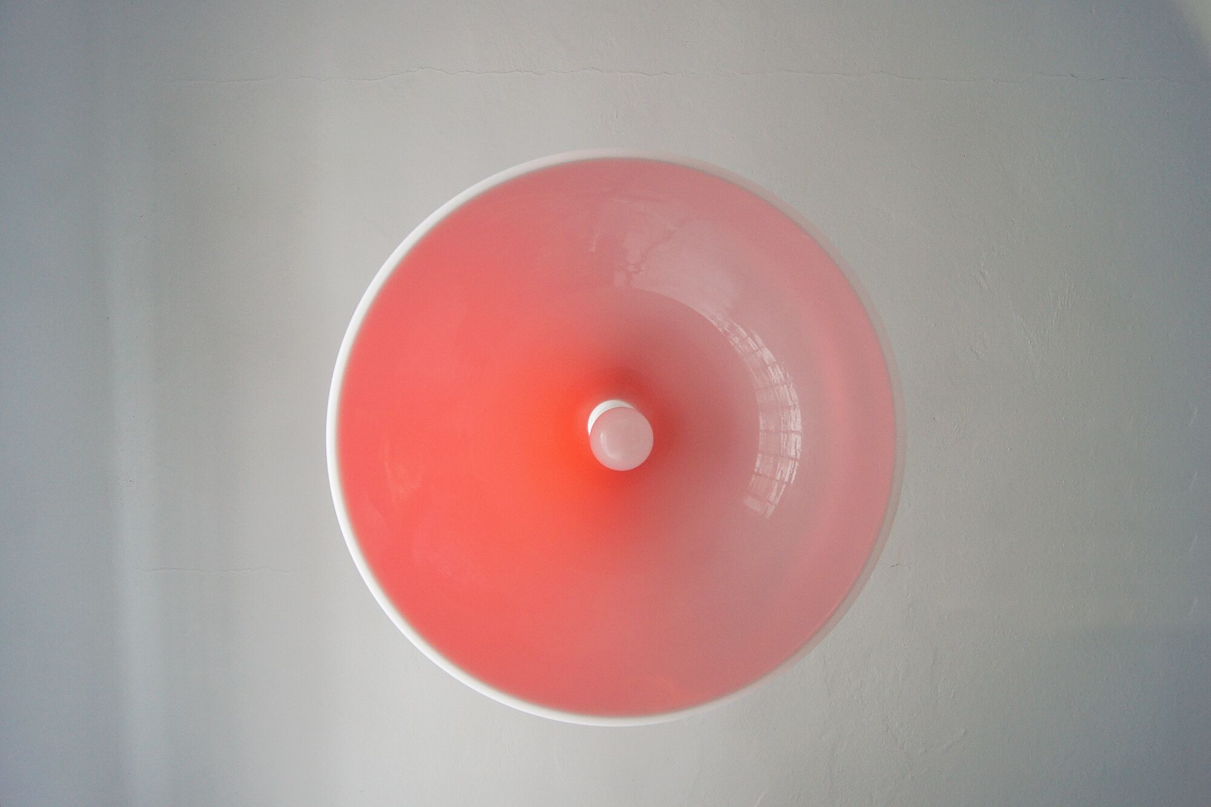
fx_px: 908
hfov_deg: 67.4
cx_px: 606
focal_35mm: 27
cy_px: 404
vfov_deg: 47.9
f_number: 5.6
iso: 400
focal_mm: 18
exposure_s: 1/20
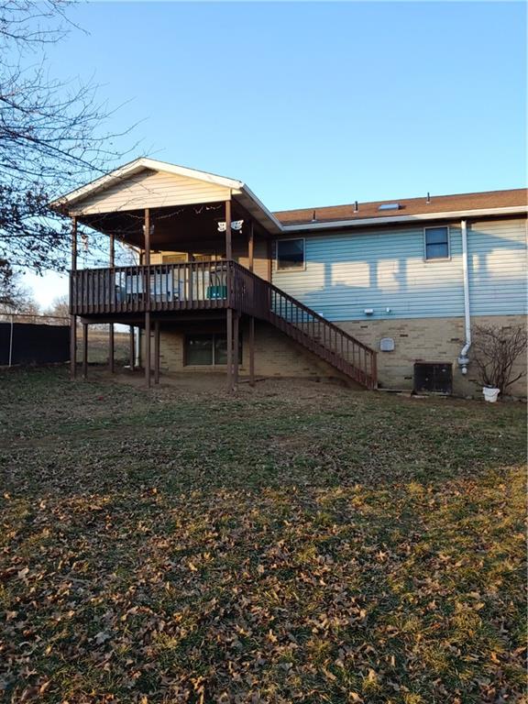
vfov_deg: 69.4
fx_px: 508
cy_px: 352
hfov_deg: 54.9
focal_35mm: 25
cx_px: 264
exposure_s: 1/787
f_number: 1.5
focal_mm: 4.23
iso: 100
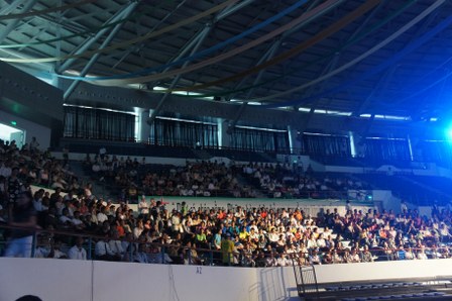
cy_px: 150
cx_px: 226
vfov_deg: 39.9
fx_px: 414
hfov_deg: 57.3
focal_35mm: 33
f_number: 4
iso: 1600
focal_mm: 22
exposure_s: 1/15
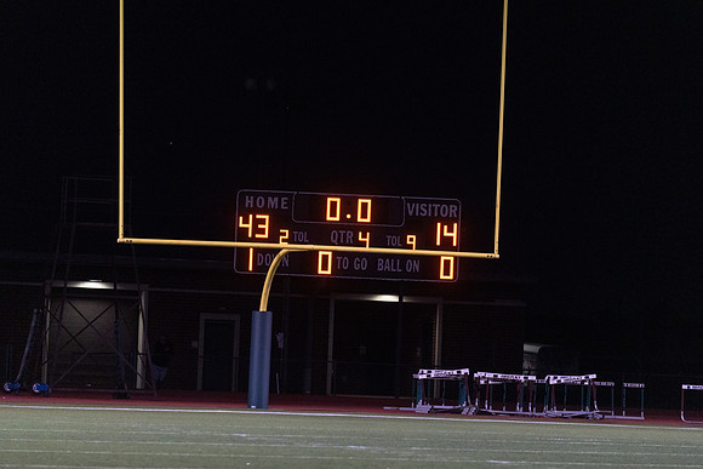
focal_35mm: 200
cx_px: 352
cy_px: 234
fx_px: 3906
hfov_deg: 10.3
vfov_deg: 6.9
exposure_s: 1/1000
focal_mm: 200
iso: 5000
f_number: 2.8
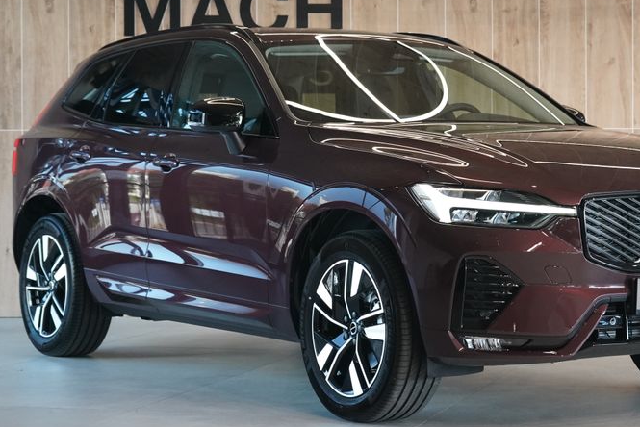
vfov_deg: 14.1
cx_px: 397
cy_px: 191
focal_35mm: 97
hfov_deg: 21.0
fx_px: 1725
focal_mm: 63
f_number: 5.6
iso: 4000
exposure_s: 1/160
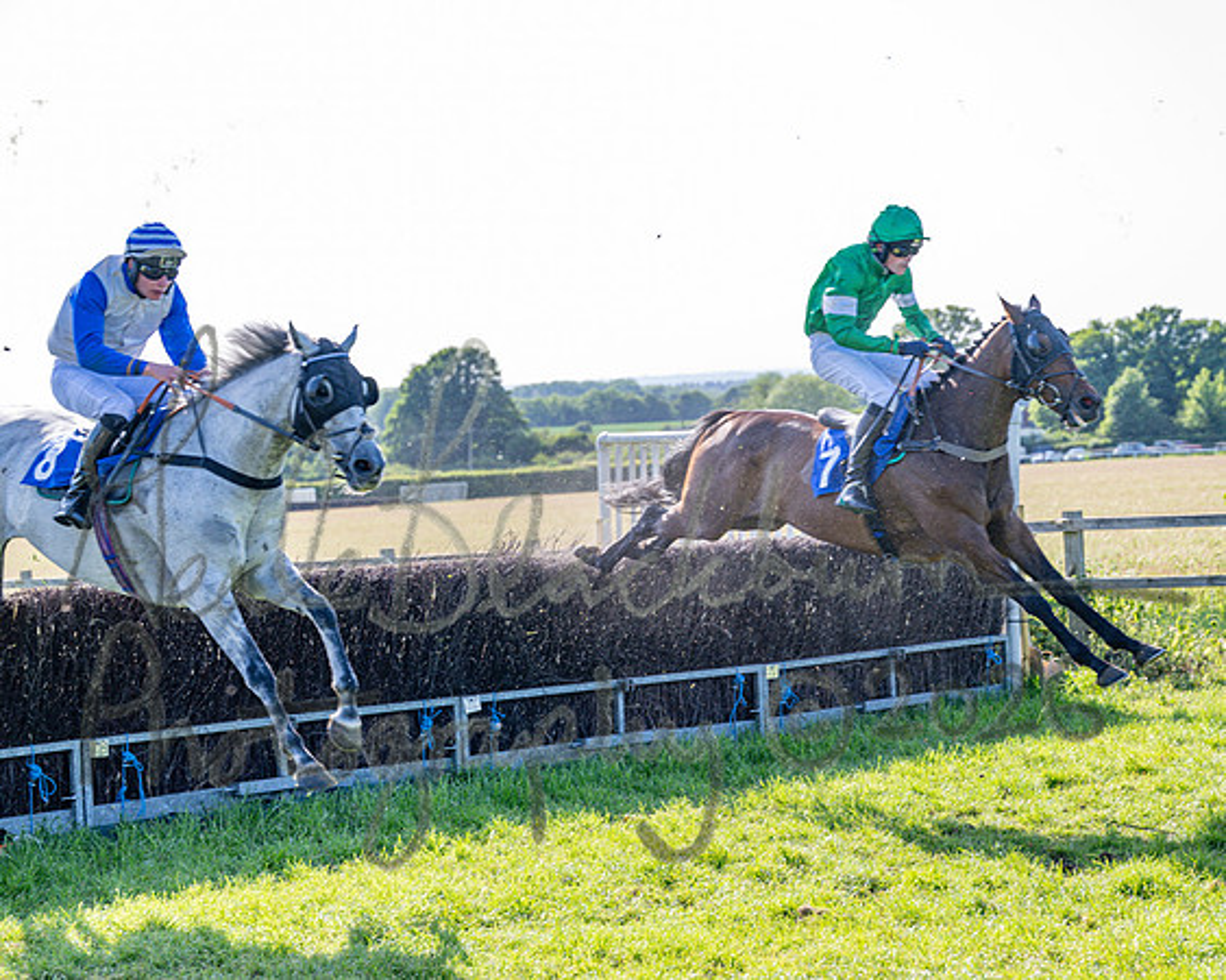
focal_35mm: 79
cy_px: 492
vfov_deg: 19.4
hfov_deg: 24.0
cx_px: 739
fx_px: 2874
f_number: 4
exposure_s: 1/1250
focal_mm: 70
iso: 320
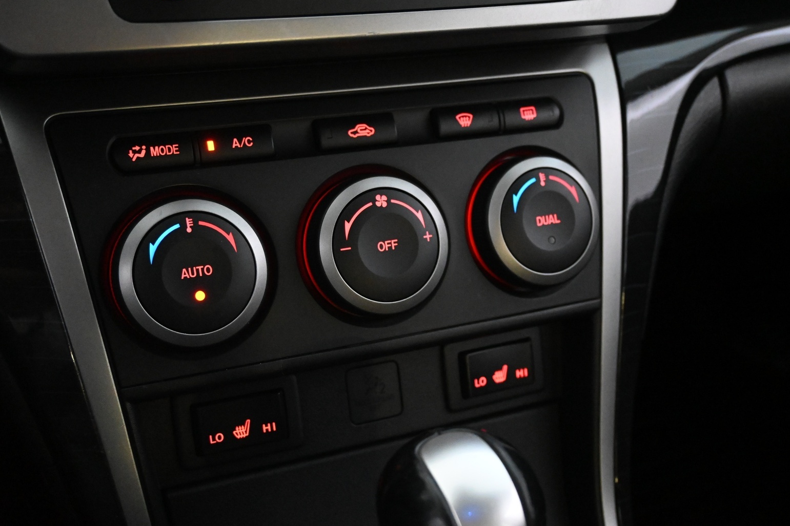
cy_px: 270
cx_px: 391
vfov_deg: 32.6
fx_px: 900
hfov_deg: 47.4
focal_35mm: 41
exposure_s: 1/40
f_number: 4.5
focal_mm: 26
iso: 7200
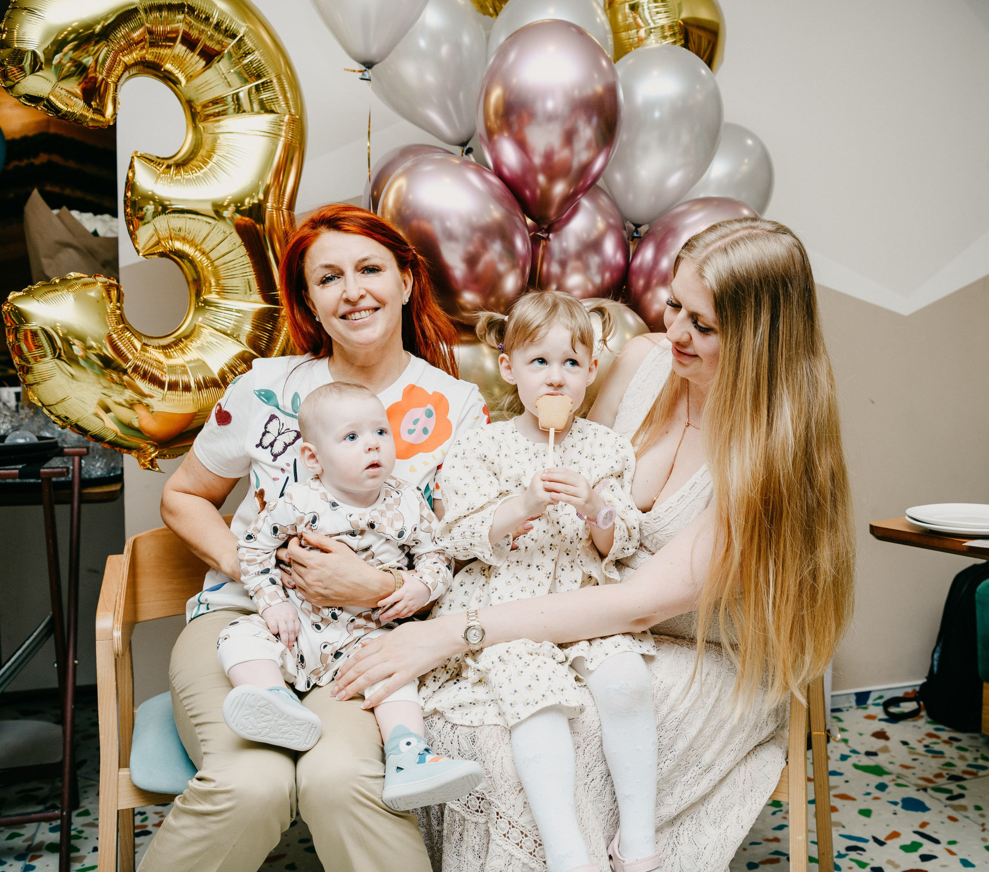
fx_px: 1043
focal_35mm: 34
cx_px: 583
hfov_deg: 50.5
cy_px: 423
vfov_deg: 45.4
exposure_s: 1/160
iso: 125
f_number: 3.5
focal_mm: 27
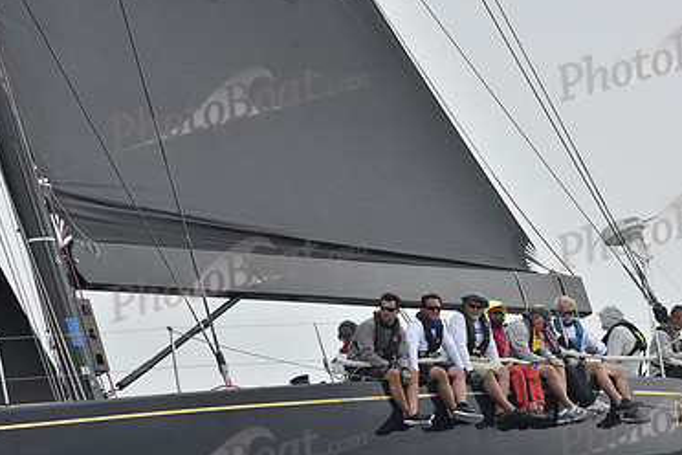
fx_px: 4868
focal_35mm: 257
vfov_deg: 5.3
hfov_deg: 8.0
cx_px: 464
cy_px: 344
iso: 250
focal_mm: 165
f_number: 10
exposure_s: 1/800
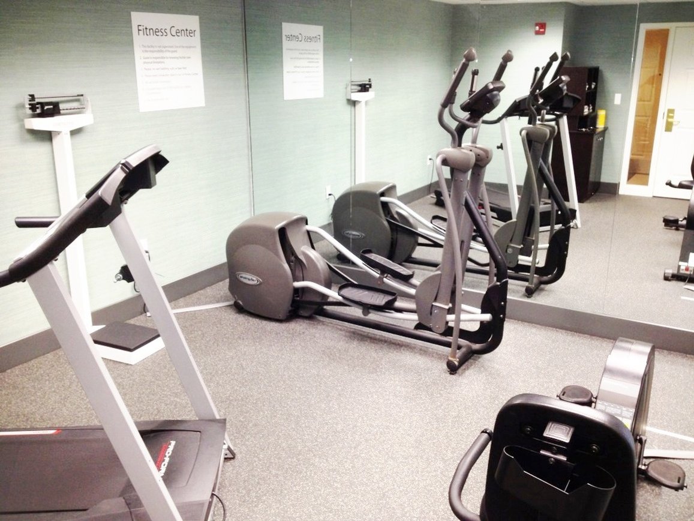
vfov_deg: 40.7
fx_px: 702
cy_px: 260
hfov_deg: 52.6
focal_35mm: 35
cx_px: 347
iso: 80
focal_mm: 4.28
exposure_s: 1/20
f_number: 2.4
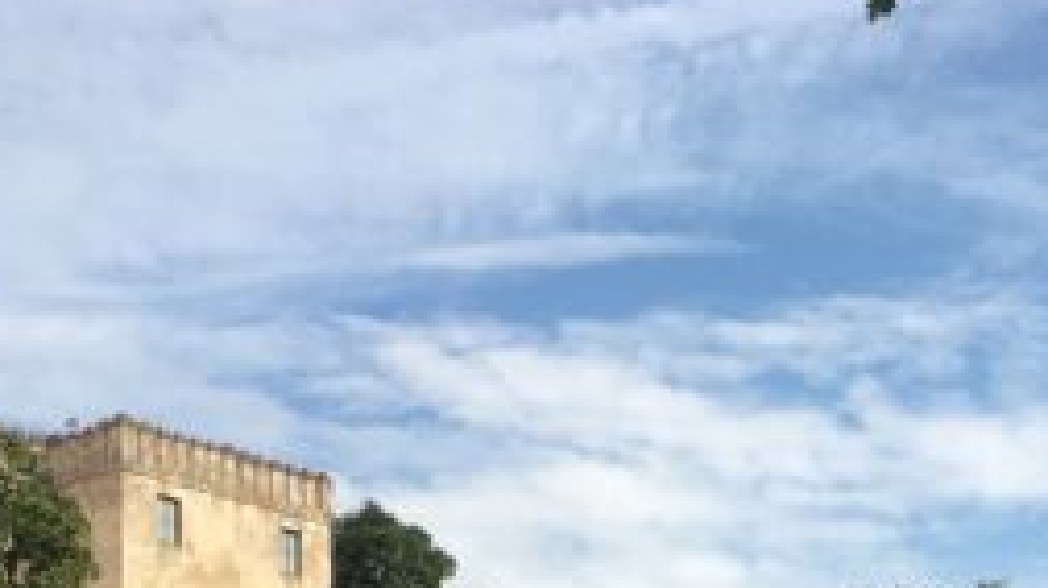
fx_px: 2416
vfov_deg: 12.7
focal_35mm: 87
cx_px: 920
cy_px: 1023
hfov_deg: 23.9
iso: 25
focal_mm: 4.15
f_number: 2.2
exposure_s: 1/1183
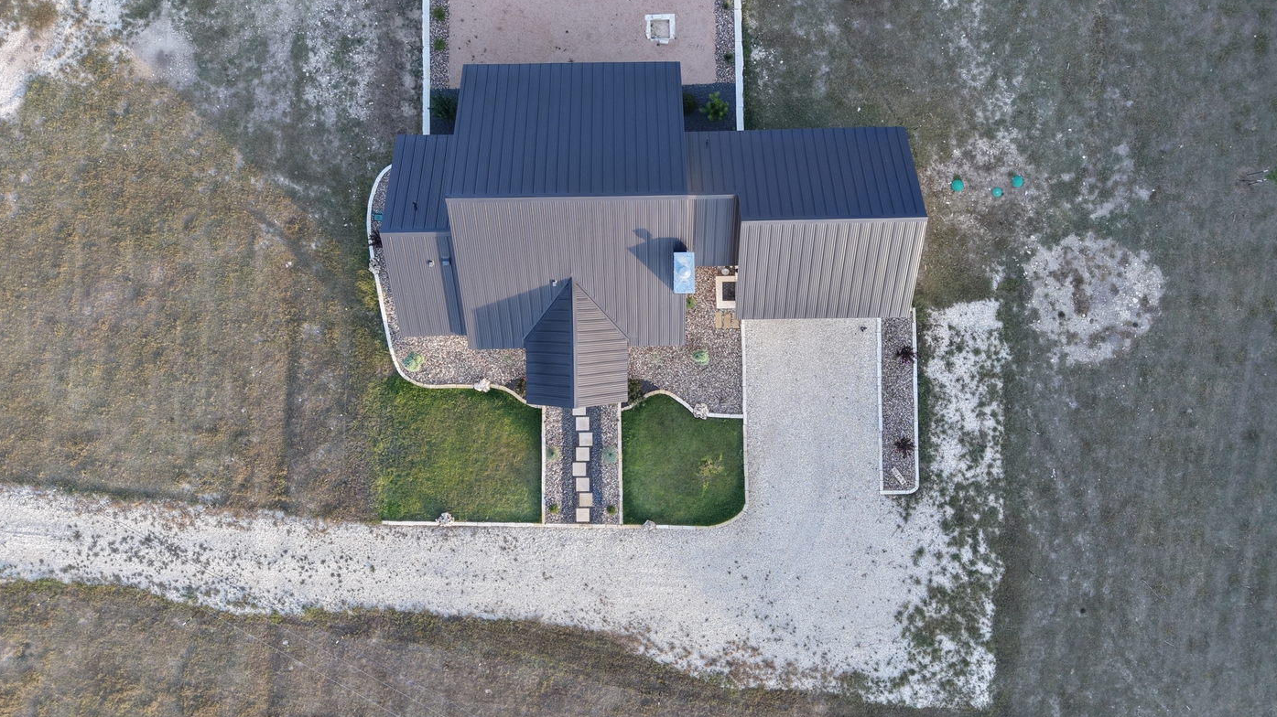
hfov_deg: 69.9
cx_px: 639
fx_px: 914
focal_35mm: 27
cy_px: 270
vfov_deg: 42.6
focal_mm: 8.67
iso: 200
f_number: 1.8
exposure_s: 1/320
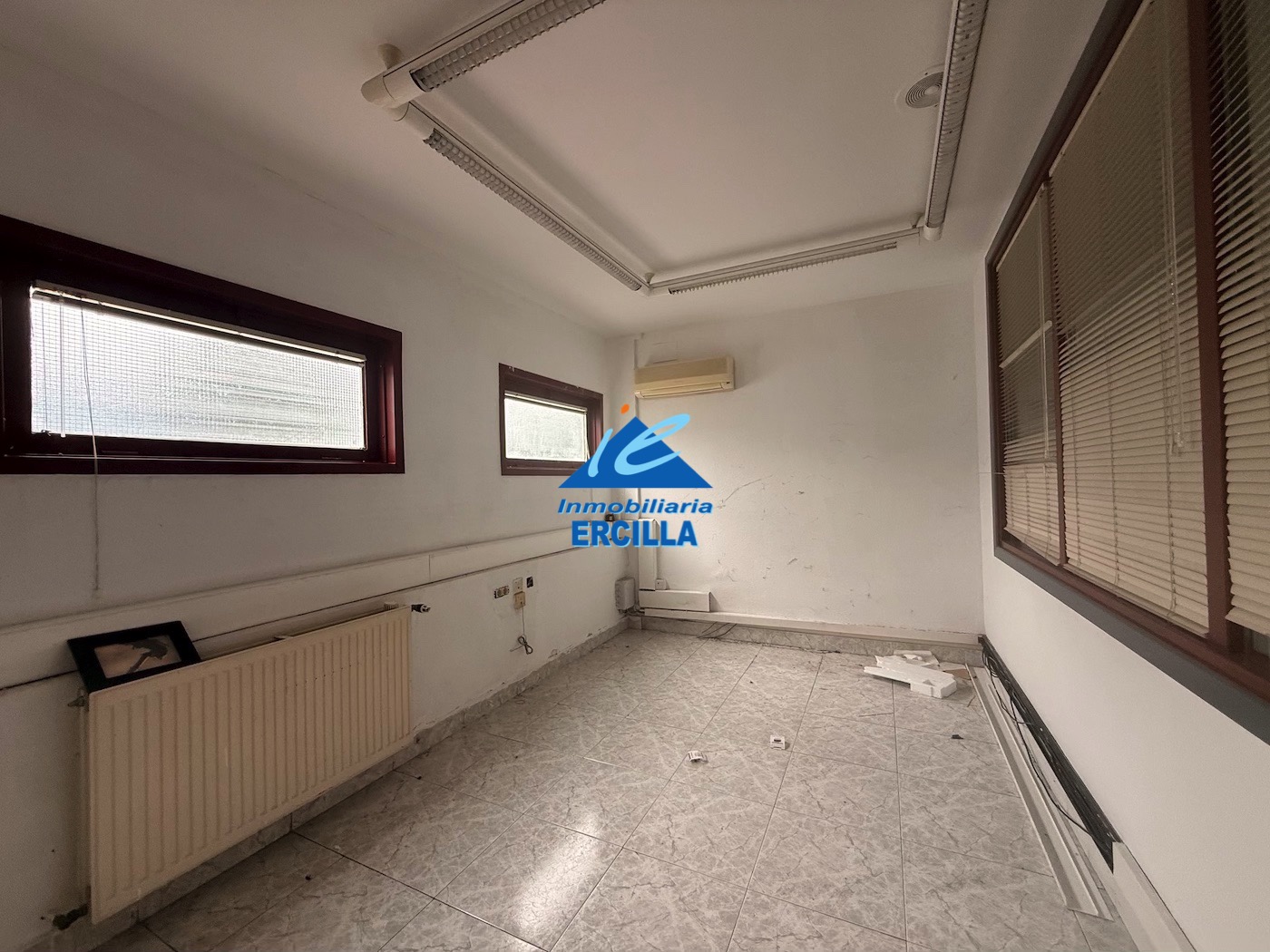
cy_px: 476
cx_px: 635
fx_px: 514
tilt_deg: +0.5
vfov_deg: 85.7
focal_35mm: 14
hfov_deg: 102.1
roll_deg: +1.8
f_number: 2.2
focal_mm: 2.22
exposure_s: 1/99
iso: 160
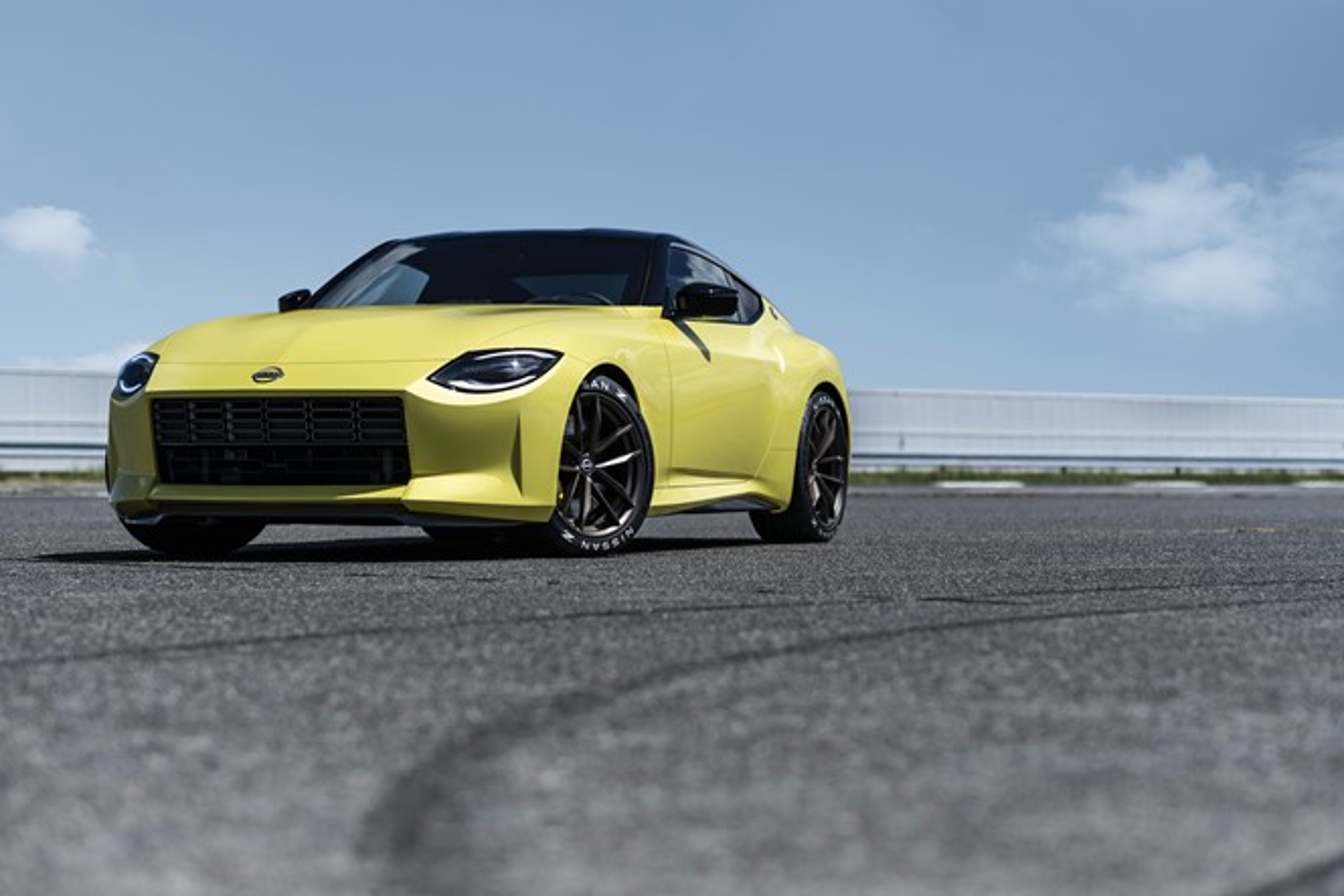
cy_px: 456
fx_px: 3248
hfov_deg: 23.4
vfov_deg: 15.7
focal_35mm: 87
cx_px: 670
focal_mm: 85
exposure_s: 1/8000
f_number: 2.8
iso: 50
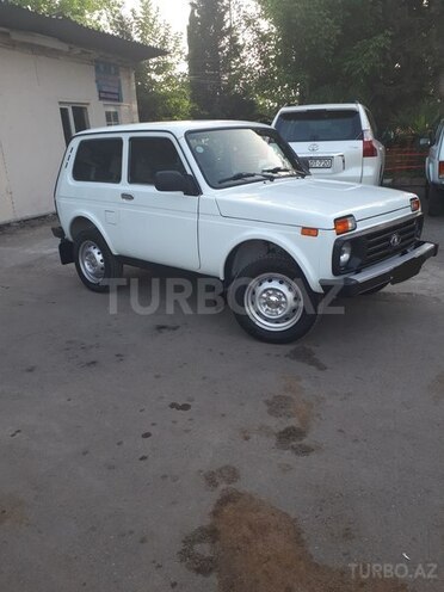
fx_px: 462
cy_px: 296
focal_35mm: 27
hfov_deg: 51.4
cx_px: 222
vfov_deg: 65.3
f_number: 1.9
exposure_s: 1/155
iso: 40
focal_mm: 3.6
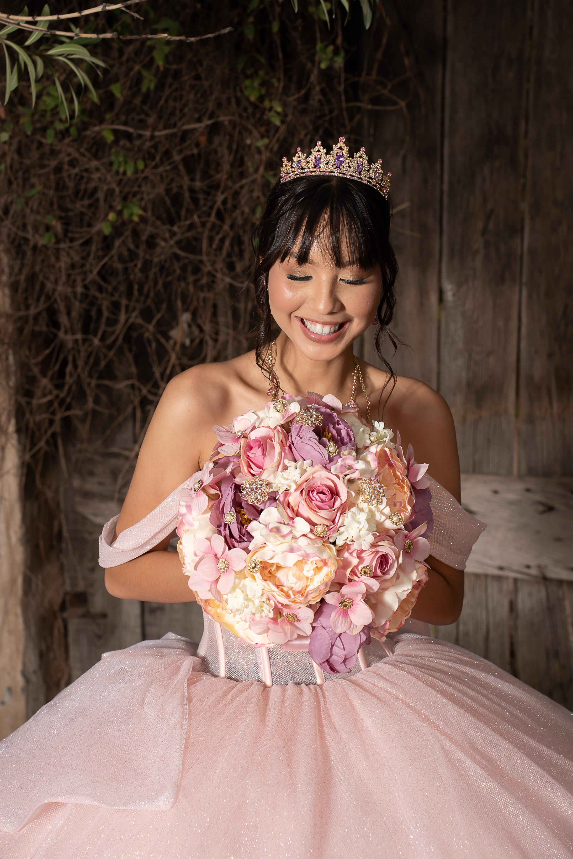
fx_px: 1719
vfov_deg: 28.1
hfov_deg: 18.9
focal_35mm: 72
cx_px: 286
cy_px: 430
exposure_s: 1/125
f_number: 5.6
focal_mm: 72
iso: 100
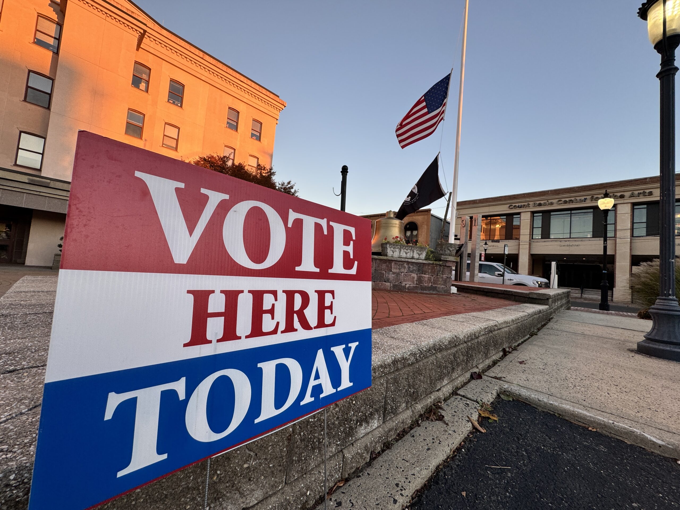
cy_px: 255
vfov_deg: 85.7
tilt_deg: +2.9
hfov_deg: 102.1
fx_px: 275
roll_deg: -4.6
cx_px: 340
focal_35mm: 14
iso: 40
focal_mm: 2.22
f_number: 2.2
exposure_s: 1/152
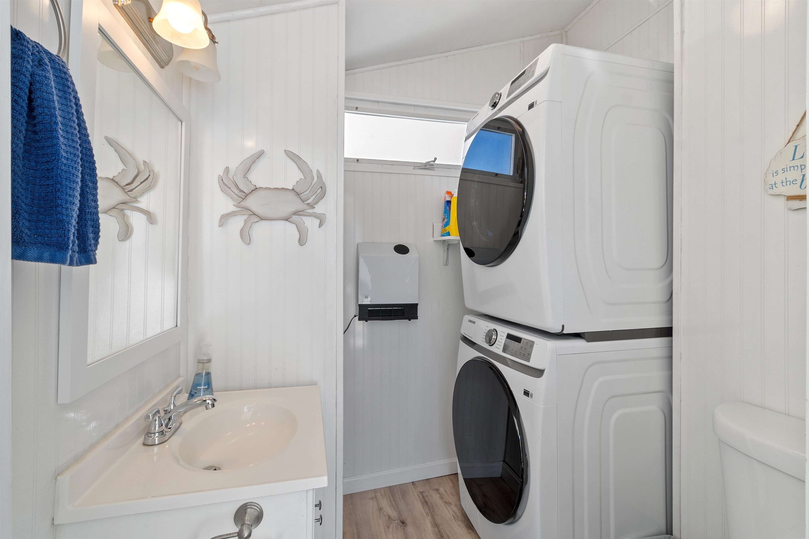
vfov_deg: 77.3
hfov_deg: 100.4
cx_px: 404
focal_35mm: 15
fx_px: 337
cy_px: 270
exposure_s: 1/13
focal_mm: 10
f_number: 8
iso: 320
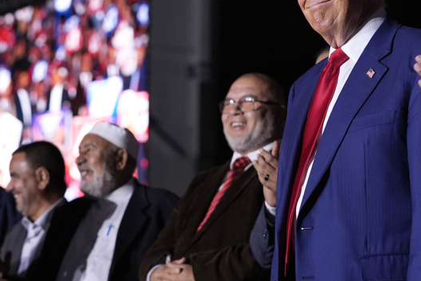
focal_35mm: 147
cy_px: 129
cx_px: 90
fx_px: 1719
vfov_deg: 9.3
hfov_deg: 13.9
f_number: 3.5
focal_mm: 76
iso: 2500
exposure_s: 1/400
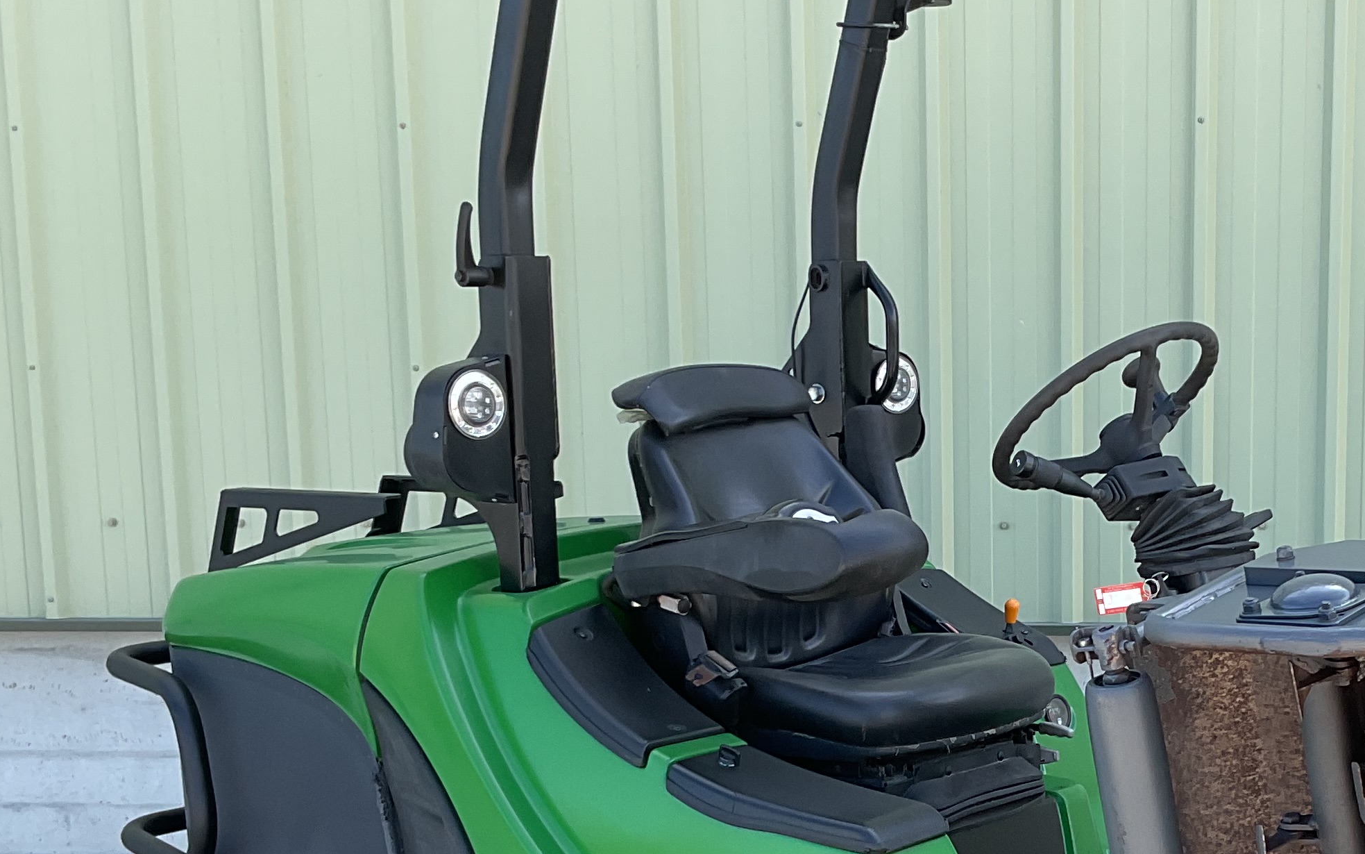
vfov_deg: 20.4
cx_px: 1036
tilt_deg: -9.6
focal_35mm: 63
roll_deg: +1.0
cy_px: 710
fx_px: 2344
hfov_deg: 31.8
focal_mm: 3
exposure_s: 1/375
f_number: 1.8
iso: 16
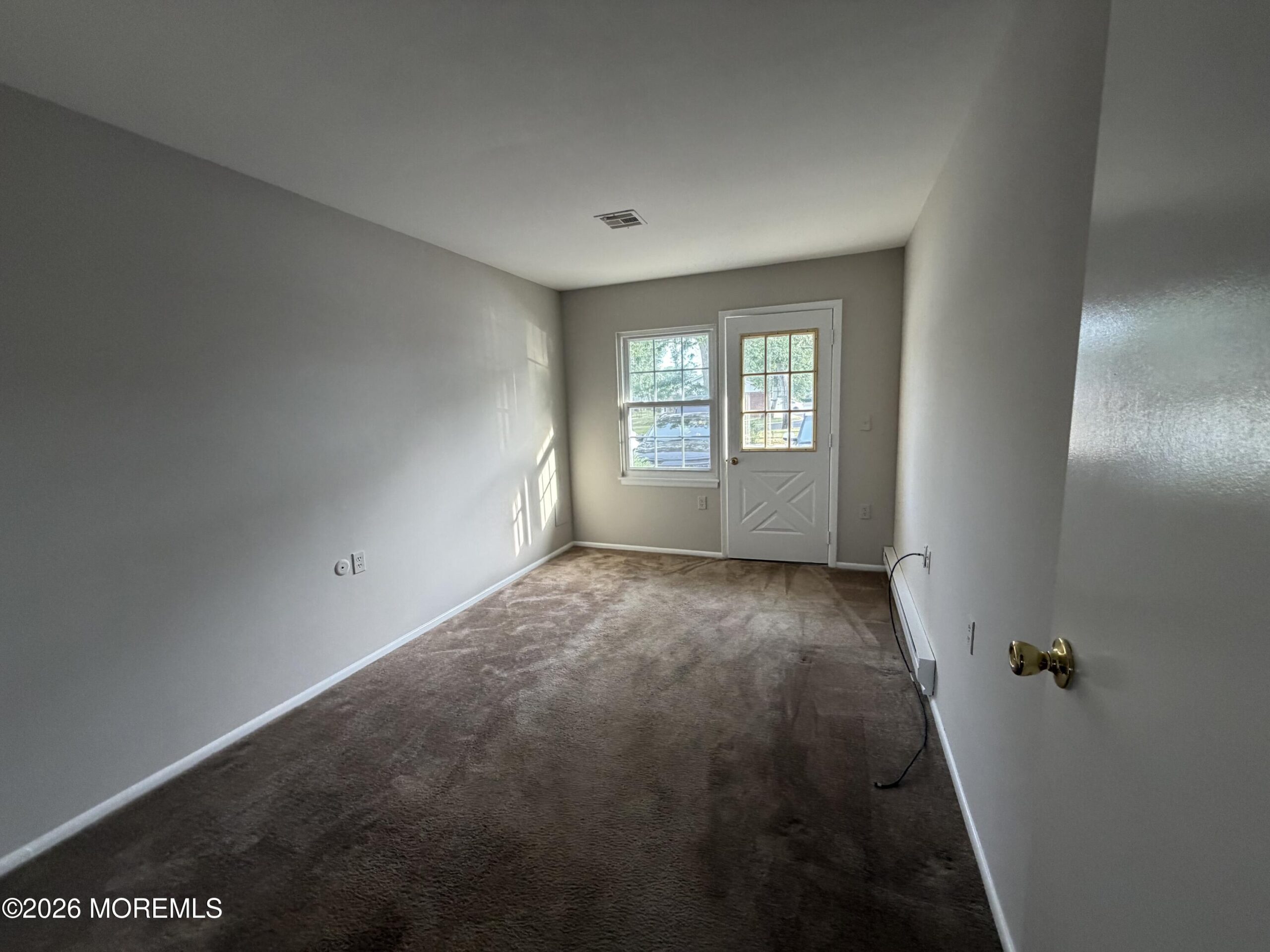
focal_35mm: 14
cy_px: 476
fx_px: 514
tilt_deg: -8.8
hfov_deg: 102.1
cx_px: 635
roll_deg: +2.2
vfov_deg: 85.7
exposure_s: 1/102
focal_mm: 2.22
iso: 320
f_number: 2.2
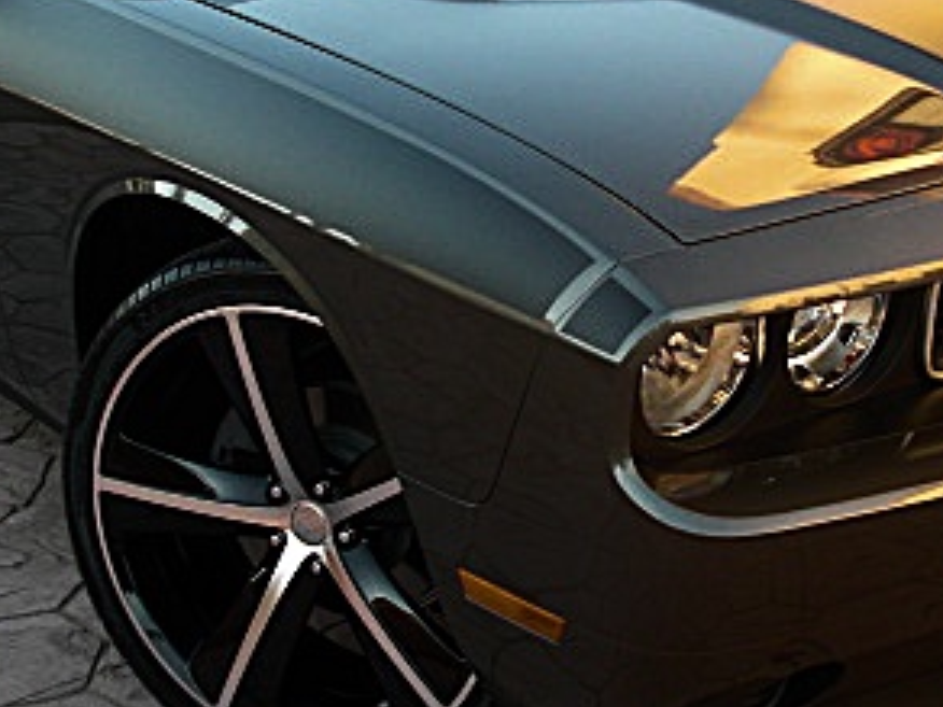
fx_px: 2152
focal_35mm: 79
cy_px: 268
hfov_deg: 24.7
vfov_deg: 18.6
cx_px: 578
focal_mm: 6.3
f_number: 2.8
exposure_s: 1/80
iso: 100
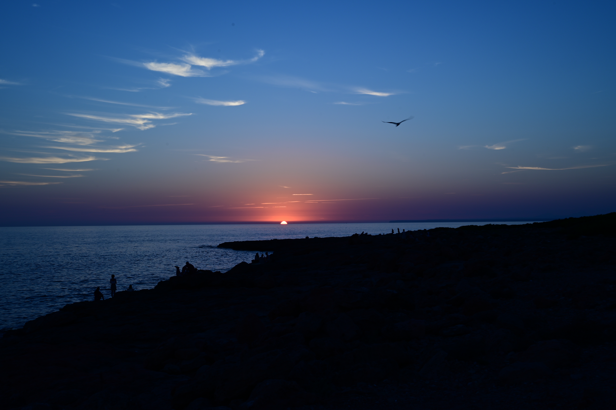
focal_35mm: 40
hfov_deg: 48.5
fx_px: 684
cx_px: 308
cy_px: 205
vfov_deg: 33.4
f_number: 16
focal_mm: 40
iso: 100
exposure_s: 1/40
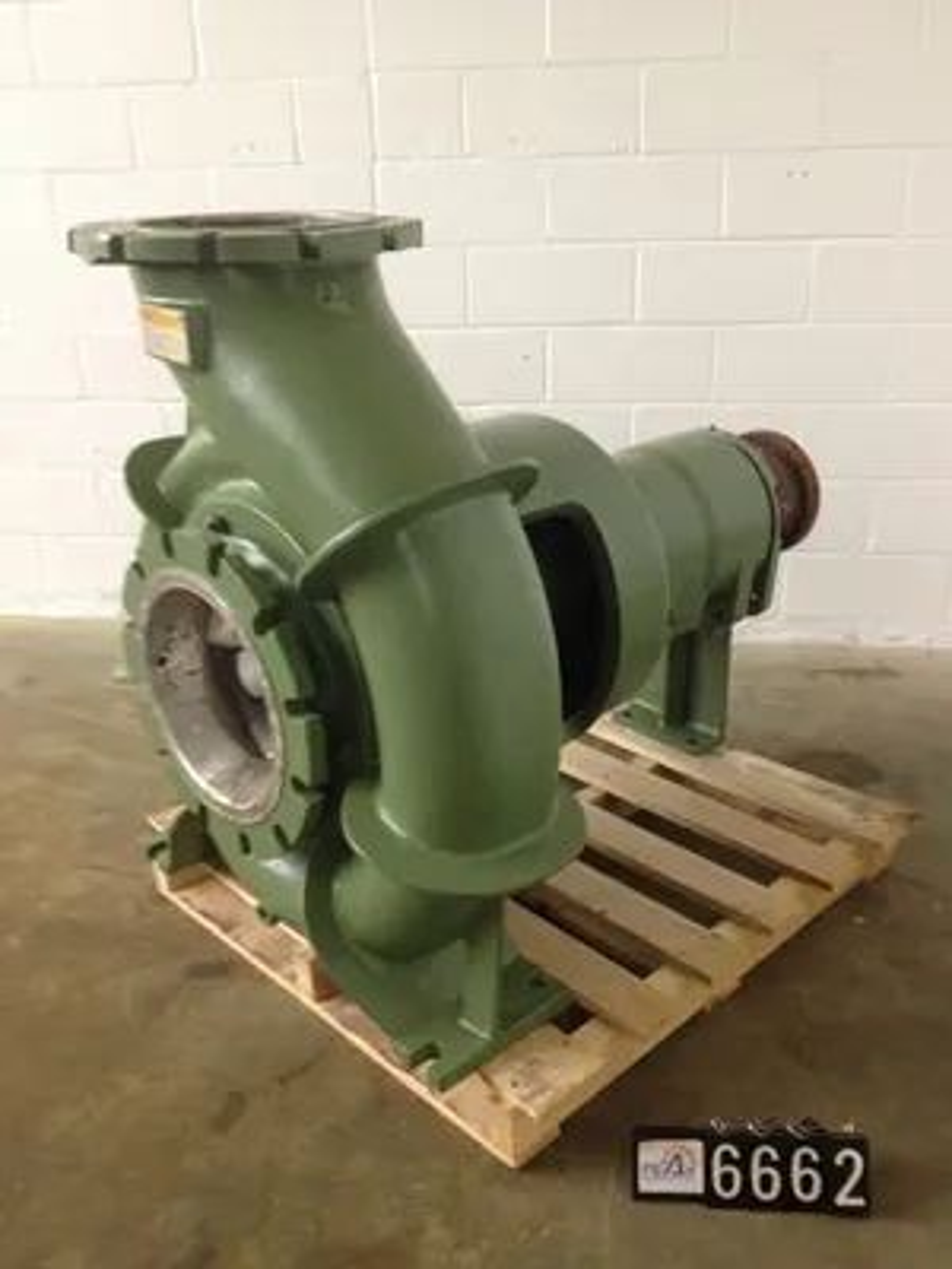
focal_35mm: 35
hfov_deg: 40.7
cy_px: 634
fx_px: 1283
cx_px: 476
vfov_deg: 52.6
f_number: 2.4
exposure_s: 1/20
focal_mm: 4.28
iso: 200
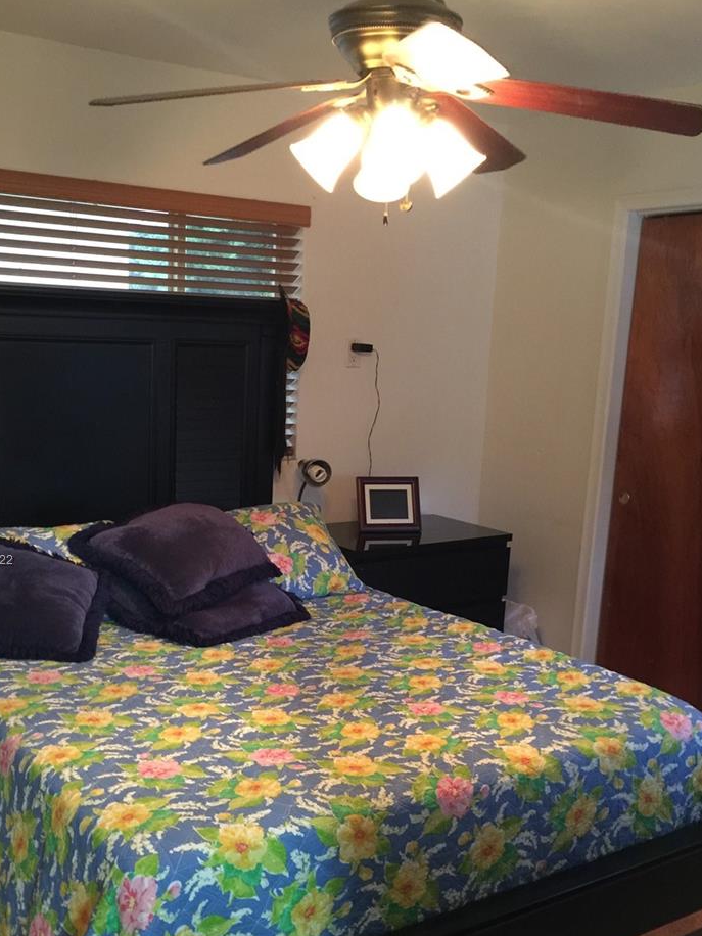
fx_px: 1028
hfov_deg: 37.6
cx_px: 286
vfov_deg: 48.7
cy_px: 561
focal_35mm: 38
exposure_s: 1/4
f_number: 2.2
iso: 125
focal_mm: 4.15
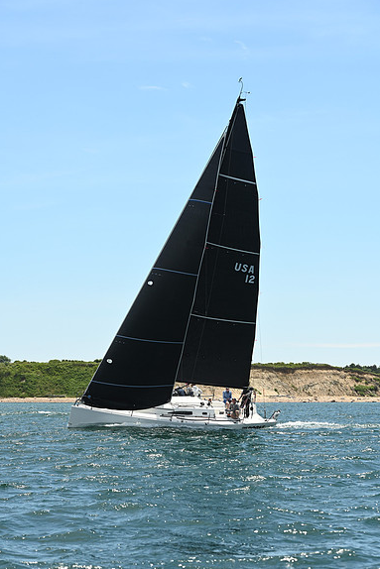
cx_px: 190
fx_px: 1471
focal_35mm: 93
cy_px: 284
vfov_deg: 21.9
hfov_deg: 14.7
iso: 320
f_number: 6.3
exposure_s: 1/1000
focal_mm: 92
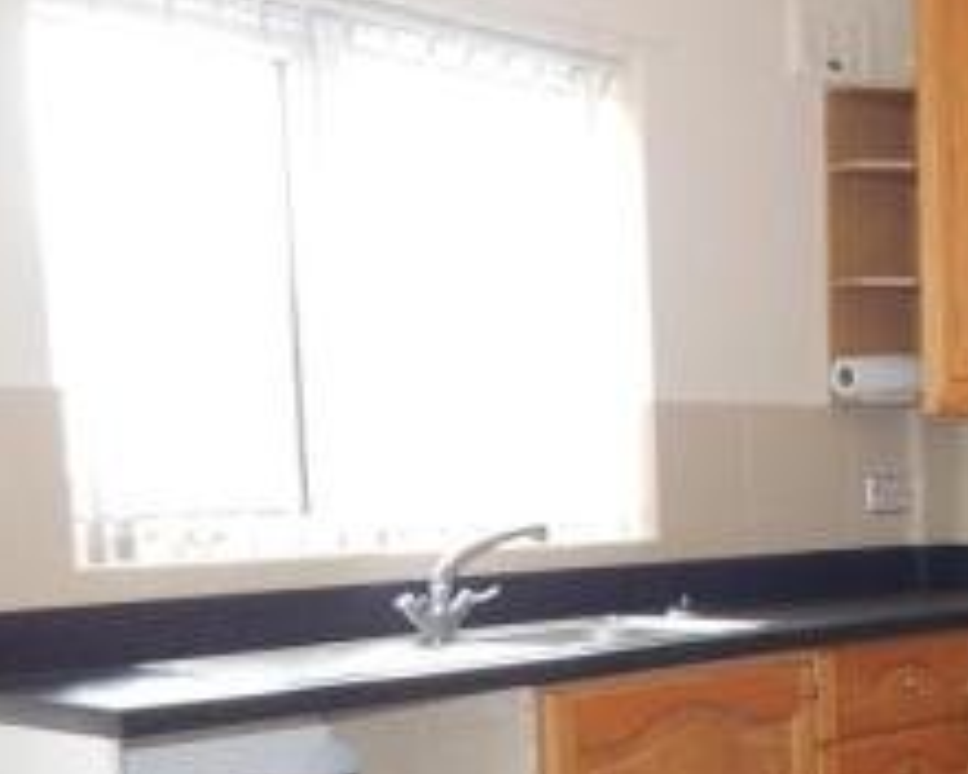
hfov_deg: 29.8
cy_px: 640
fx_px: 1633
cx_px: 1054
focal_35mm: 57
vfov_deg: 26.1
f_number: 3
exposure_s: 1/30
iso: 180
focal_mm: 4
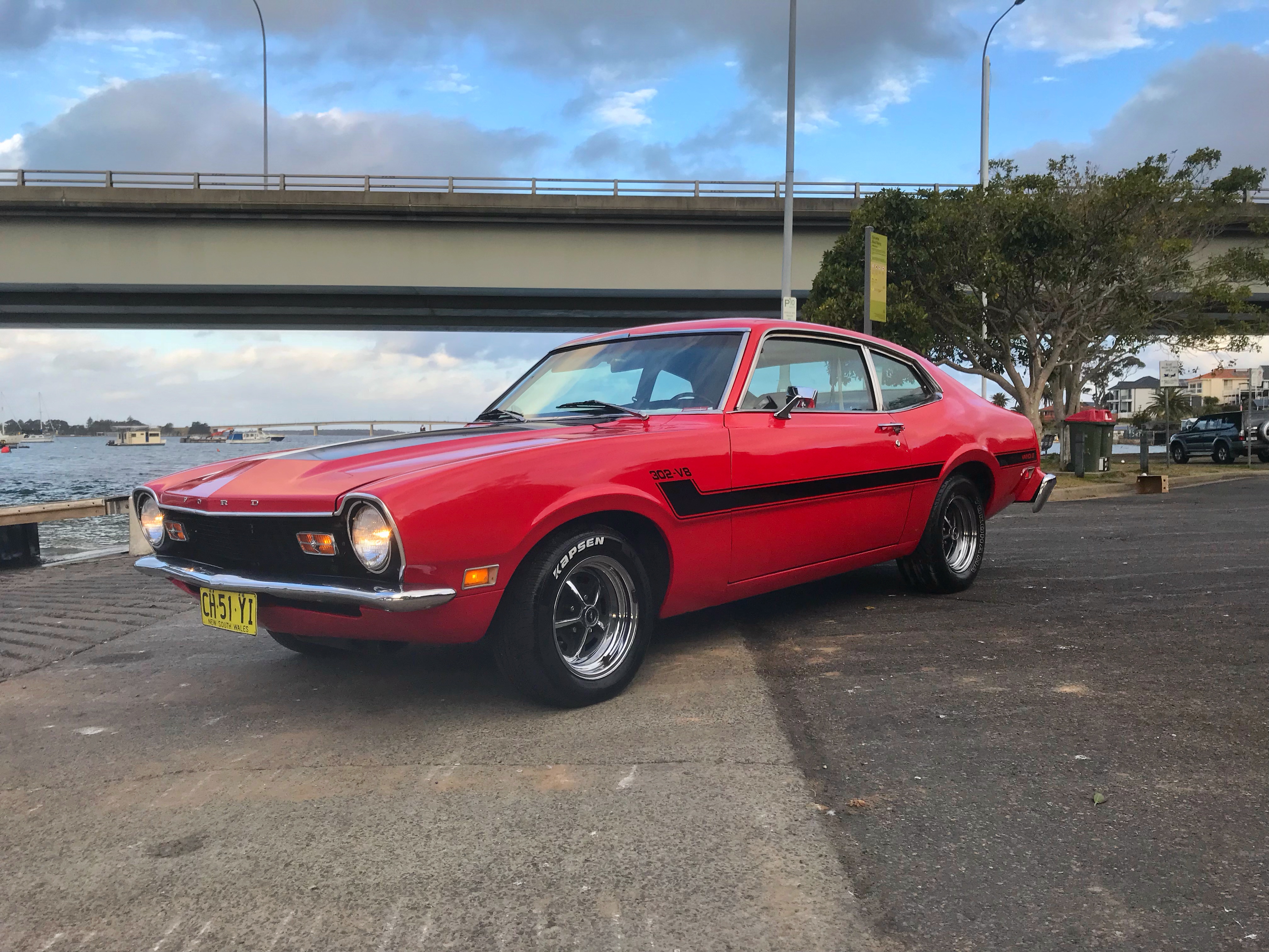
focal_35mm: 28
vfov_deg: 49.7
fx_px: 1026
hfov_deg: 63.4
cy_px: 476
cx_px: 634
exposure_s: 1/488
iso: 20
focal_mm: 3.99
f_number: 1.8
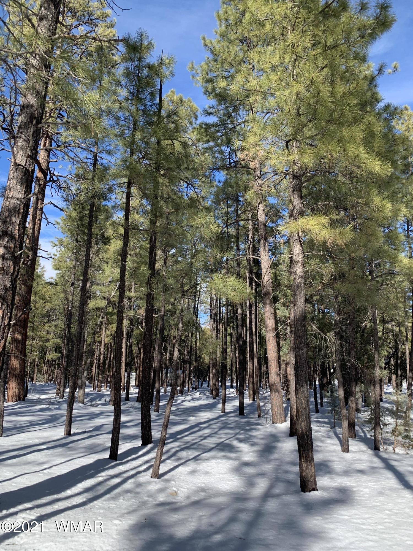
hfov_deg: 53.1
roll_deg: -0.3
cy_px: 276
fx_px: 414
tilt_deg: +12.3
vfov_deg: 67.3
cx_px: 206
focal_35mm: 26
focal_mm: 4.25
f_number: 1.8
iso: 25
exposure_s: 1/1266
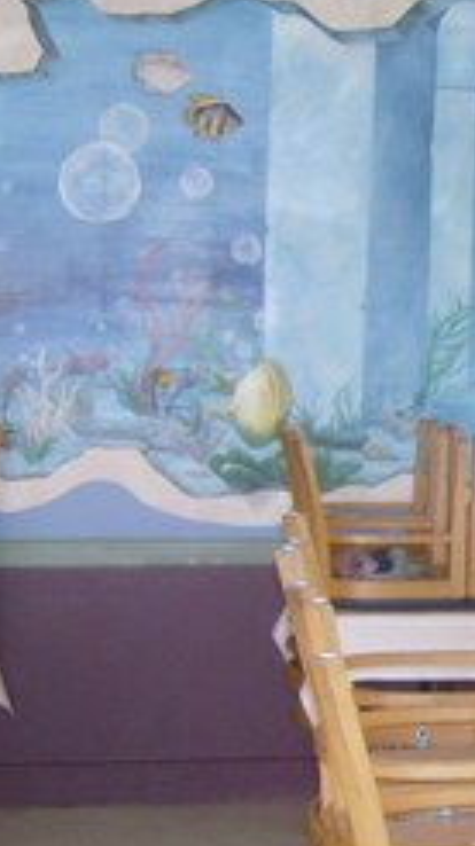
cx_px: 728
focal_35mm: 78
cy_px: 475
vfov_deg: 27.2
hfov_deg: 14.4
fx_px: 1750
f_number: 2.8
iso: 200
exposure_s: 1/60
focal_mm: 6
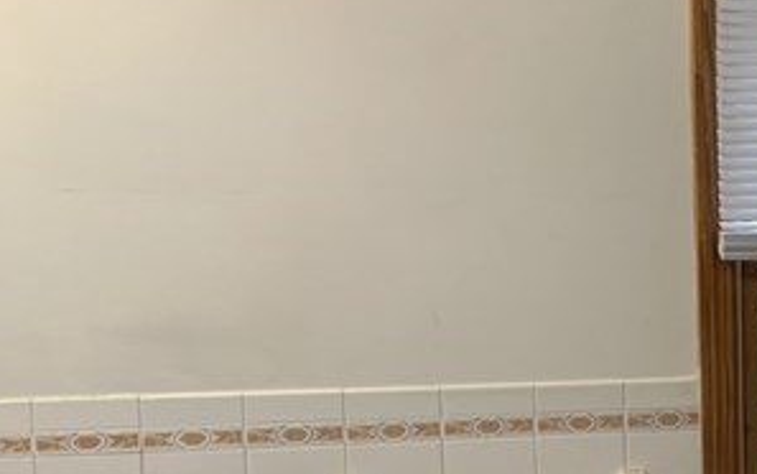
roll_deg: -0.4
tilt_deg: -6.7
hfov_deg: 20.2
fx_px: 1961
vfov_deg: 13.6
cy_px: 454
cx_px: 956
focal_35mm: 95
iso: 64
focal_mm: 5.7
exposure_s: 1/120
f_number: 1.5
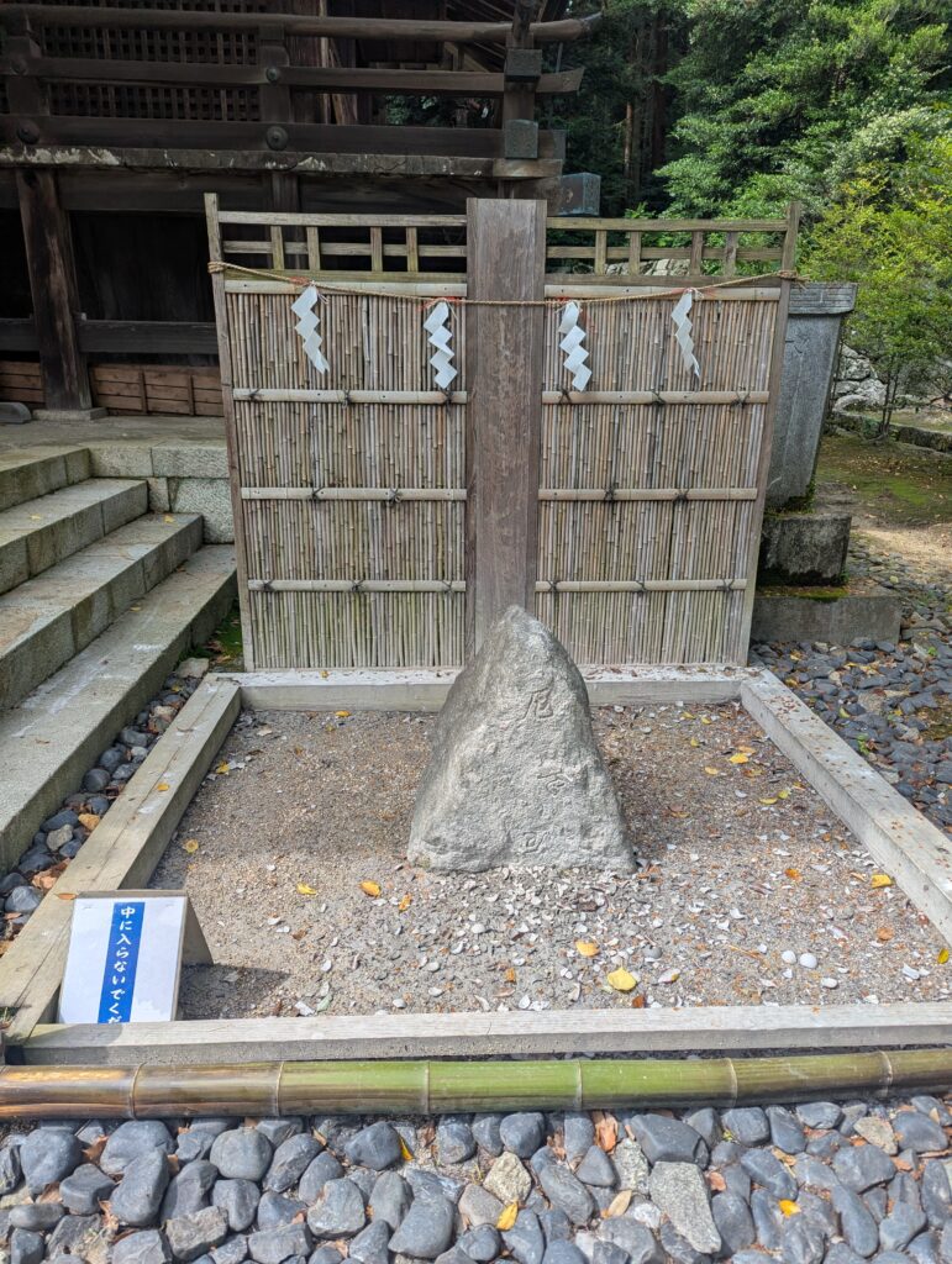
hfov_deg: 56.9
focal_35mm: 24
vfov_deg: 71.5
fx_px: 878
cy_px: 632
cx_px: 476
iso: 44
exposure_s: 1/721
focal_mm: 6.81
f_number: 1.85
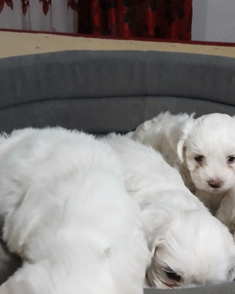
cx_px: 160
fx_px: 426
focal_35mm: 49
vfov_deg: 38.0
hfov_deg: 30.6
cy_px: 146
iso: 200
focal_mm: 3.98
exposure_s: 1/50.3
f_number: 1.8
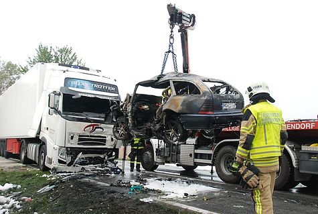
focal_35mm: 33
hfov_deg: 57.1
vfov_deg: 40.2
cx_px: 159
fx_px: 292
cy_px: 107
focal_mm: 22
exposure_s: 1/320
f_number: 9
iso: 800
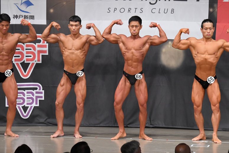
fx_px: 1284
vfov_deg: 6.8
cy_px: 76
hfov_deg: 10.2
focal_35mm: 202
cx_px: 114
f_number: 5.6
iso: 6400
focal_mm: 135
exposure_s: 1/400
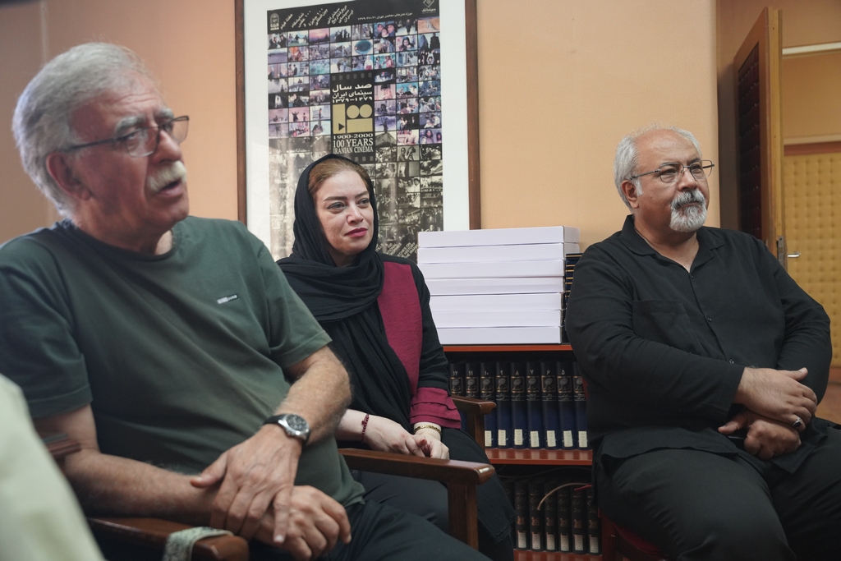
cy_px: 280
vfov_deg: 33.9
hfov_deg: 49.1
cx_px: 420
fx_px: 920
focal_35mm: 39
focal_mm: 39.4
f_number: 4
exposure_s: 1/160
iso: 2000
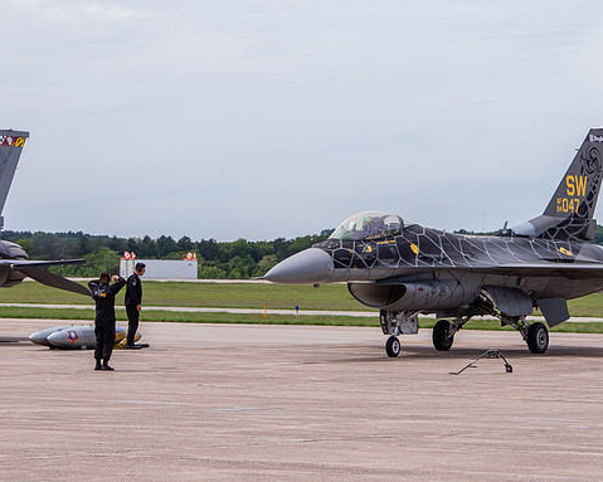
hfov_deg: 11.0
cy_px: 213
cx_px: 351
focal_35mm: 175
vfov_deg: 8.8
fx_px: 3122
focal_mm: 65
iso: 125
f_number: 10
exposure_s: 1/125
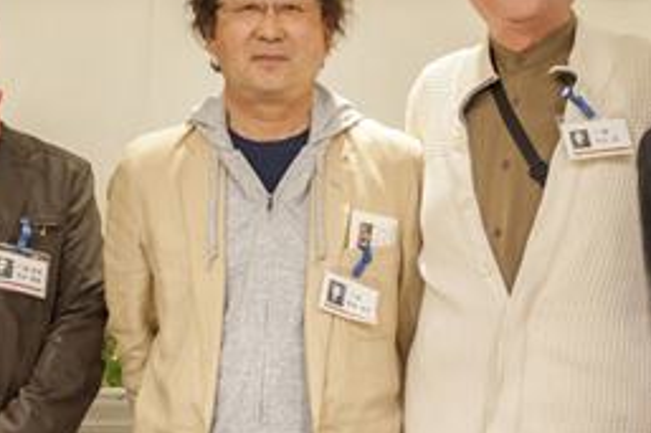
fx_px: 1572
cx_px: 263
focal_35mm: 87
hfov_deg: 23.4
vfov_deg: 15.7
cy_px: 253
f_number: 5.6
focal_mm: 35
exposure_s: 1/100
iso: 900
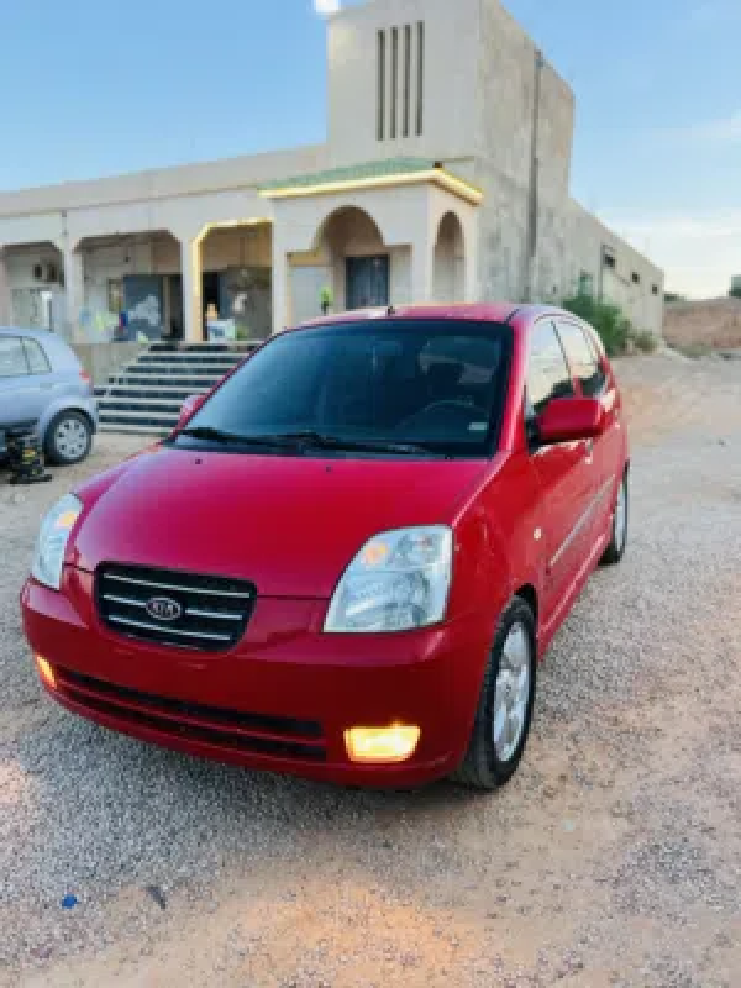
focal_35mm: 26
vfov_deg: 67.3
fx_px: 742
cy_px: 494
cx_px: 370
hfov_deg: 53.1
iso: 125
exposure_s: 1/100
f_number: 1.5
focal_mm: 5.7
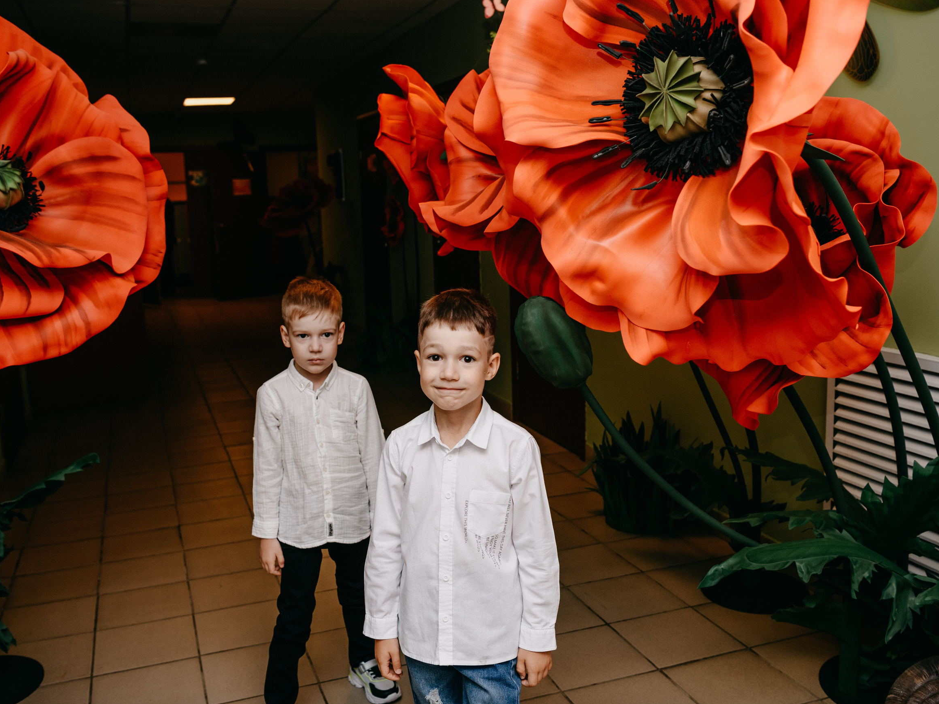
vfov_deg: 39.6
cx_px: 468
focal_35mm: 36
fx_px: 977
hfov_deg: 51.4
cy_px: 328
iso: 320
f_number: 4
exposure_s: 1/160
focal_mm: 31
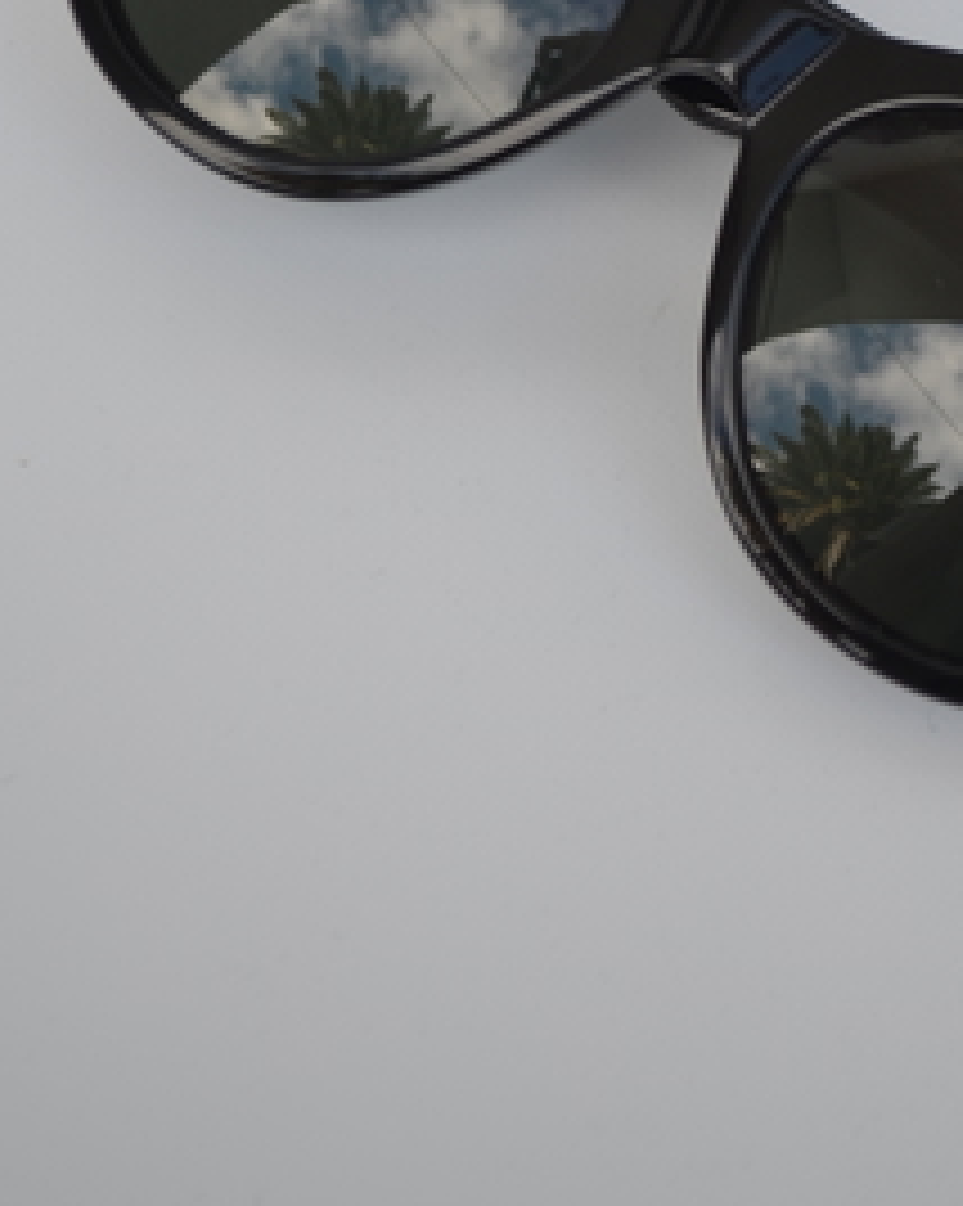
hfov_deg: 10.8
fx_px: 5067
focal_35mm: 142
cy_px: 14
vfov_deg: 13.4
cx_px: 734
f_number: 6.3
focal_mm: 45
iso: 100
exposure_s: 1/80
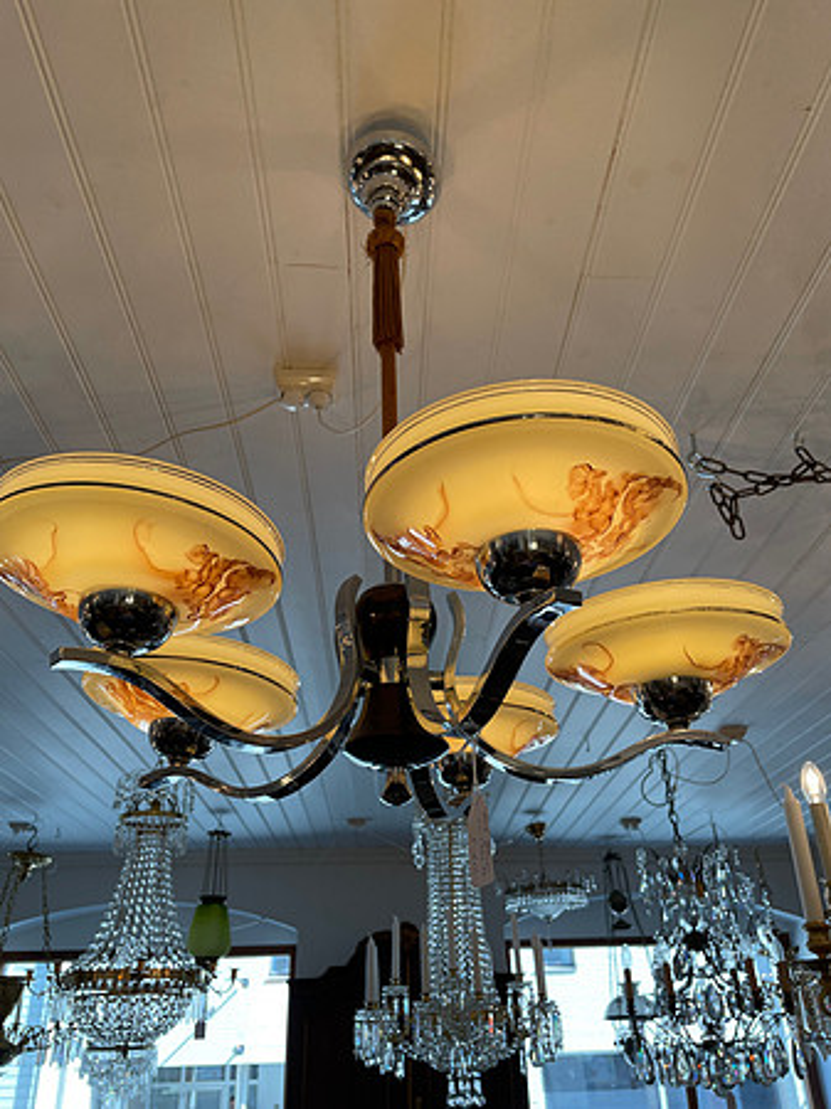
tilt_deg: +29.6
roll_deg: +0.4
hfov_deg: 53.0
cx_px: 416
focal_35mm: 26
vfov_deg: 67.3
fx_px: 833
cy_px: 554
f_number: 1.6
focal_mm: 4.2
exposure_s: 1/107
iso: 32
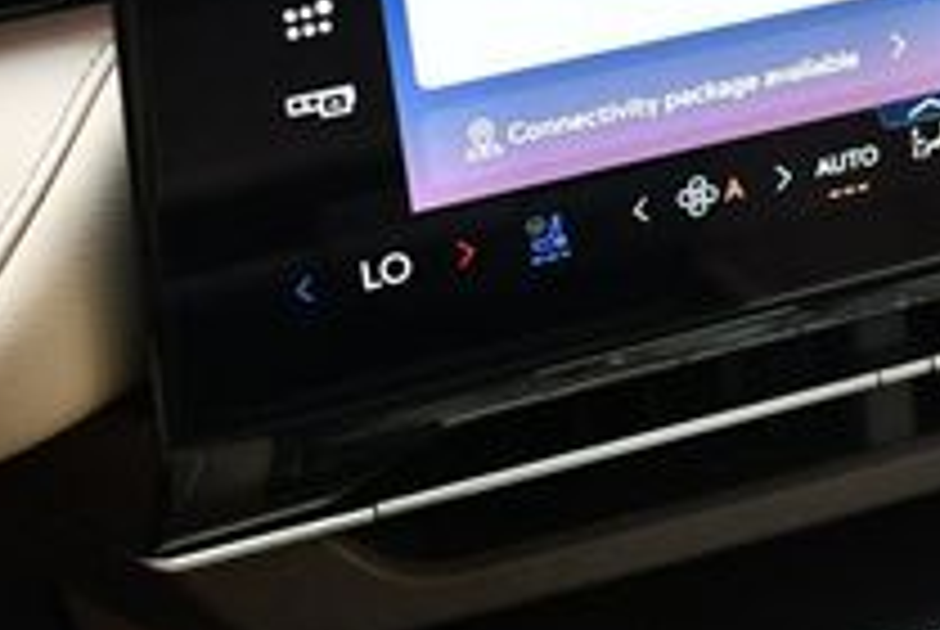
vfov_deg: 12.5
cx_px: 989
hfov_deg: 18.0
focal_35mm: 110
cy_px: 320
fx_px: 2876
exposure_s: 1/200
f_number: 3.5
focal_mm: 18
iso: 800
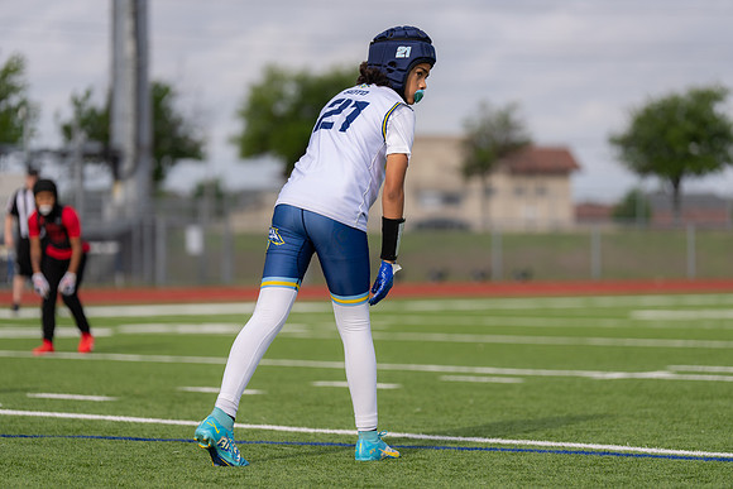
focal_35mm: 144
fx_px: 2933
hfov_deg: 14.2
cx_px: 366
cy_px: 244
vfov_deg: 9.5
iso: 100
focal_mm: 144
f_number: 2.8
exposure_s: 1/1000
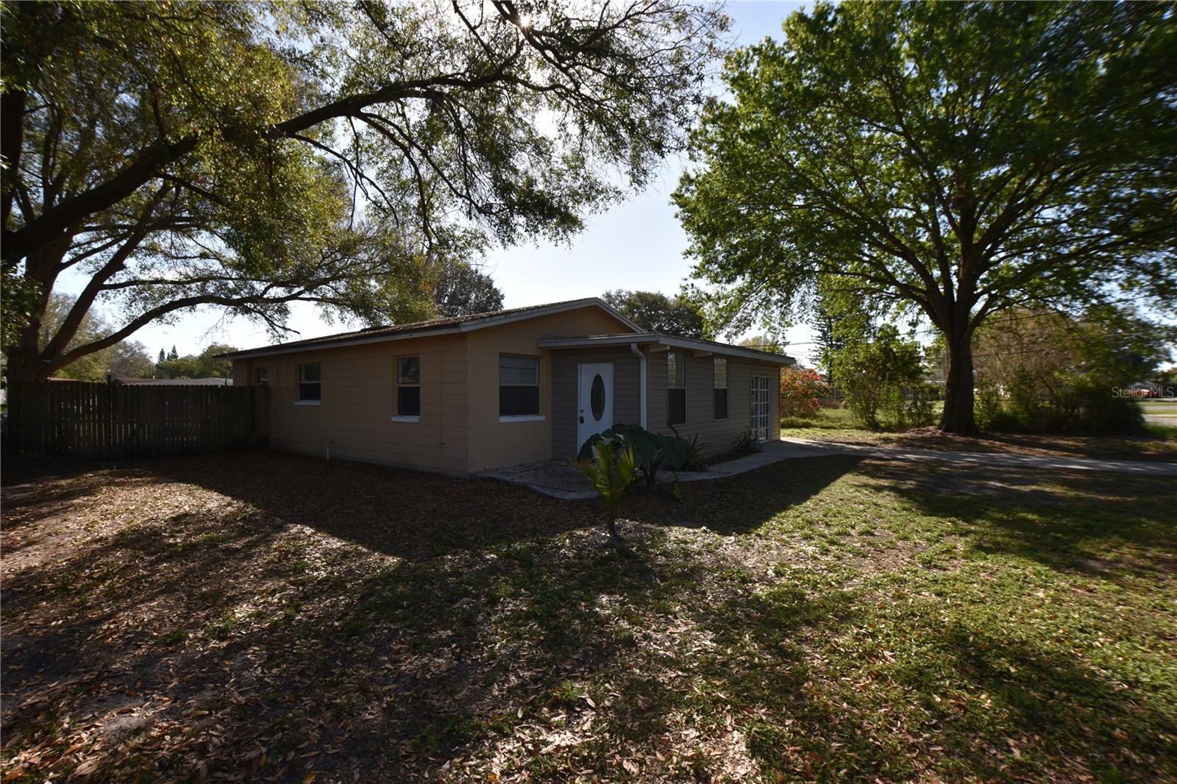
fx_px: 490
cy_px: 392
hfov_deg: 100.4
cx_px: 588
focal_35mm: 15
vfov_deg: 77.3
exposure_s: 1/250
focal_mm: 10
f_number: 8
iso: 100
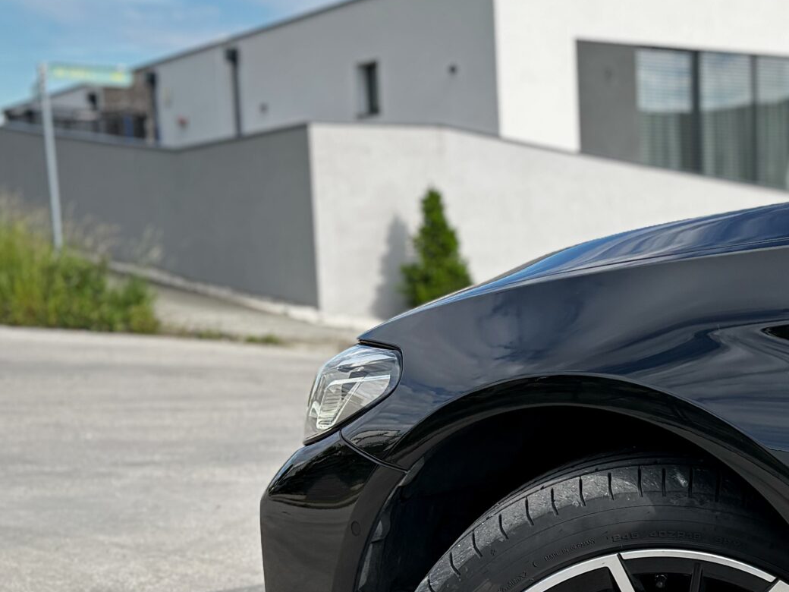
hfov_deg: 28.9
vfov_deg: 22.7
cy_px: 452
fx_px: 1459
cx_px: 728
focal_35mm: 64
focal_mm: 5.96
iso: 50
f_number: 1.6
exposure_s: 1/1845
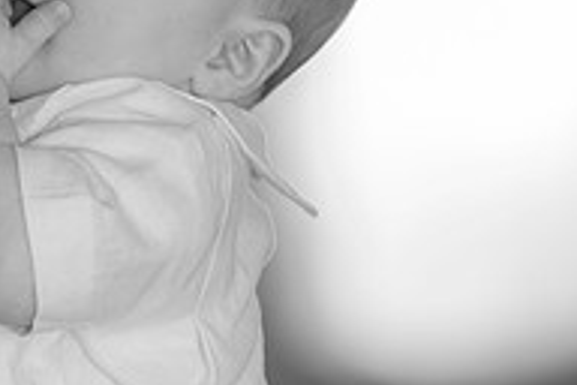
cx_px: -168
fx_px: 7260
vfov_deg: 3.0
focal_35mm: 453
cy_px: 226
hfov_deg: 4.5
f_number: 2.8
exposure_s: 1/100
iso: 400
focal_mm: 150
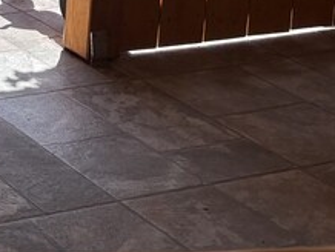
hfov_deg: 13.5
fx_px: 1182
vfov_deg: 10.9
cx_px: -363
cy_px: -281
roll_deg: -0.9
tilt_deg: -6.3
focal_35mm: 122
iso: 50
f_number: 1.6
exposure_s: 1/1848
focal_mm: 5.96
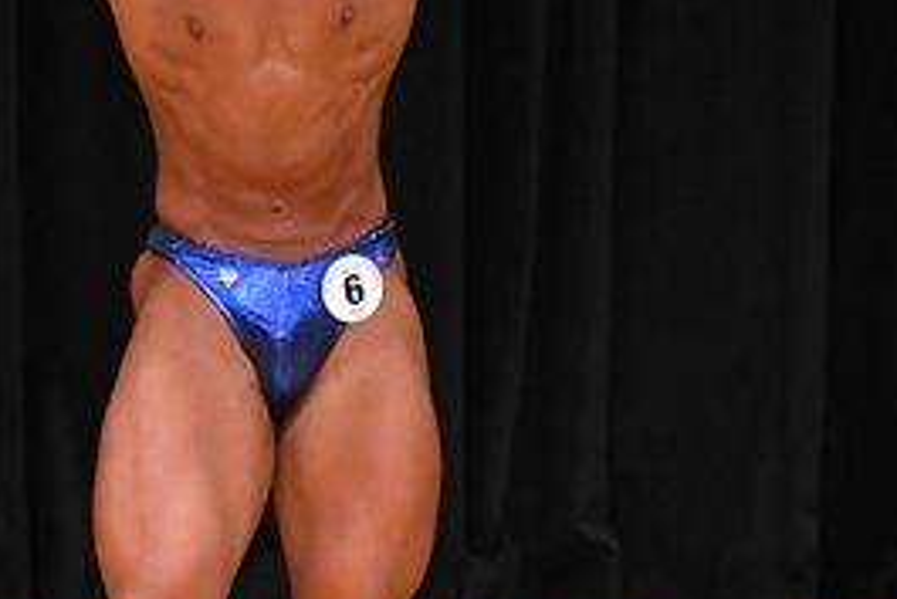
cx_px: 364
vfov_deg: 1.7
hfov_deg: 2.5
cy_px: 271
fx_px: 20766
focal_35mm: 833
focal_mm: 190
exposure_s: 1/400
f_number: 5.6
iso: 4000
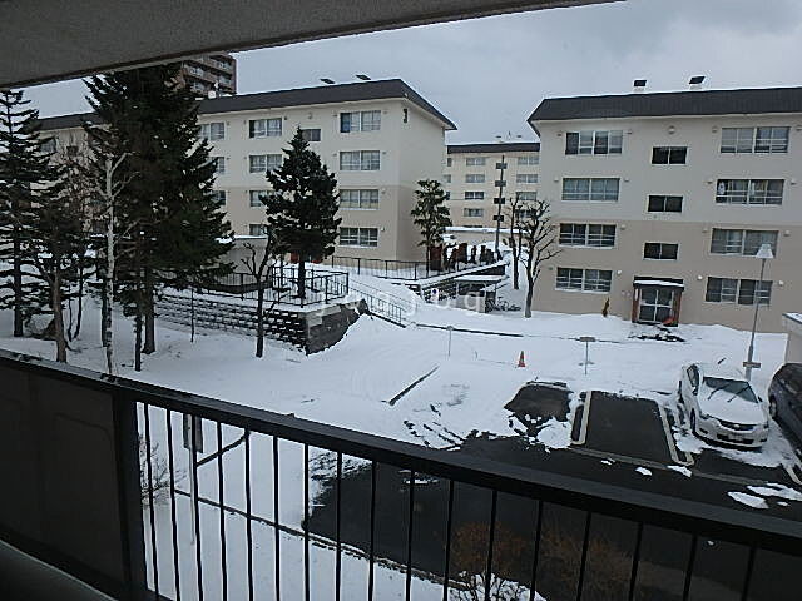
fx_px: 487
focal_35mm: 21
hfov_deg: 79.0
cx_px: 401
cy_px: 300
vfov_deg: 63.4
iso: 125
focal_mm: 3.7
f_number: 3.5
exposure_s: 1/1000
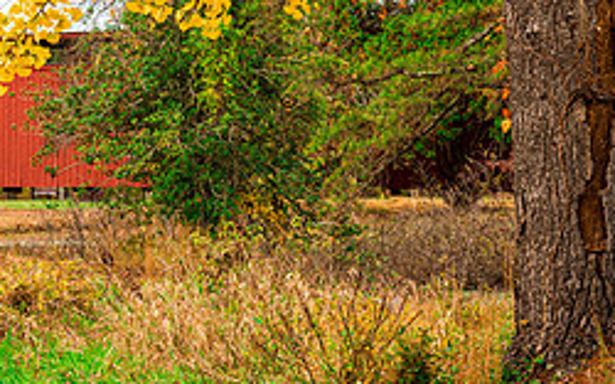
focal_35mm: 194
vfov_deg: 6.7
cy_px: -23
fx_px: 3250
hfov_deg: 10.8
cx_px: 224
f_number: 16
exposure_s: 1/30
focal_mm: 82
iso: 100
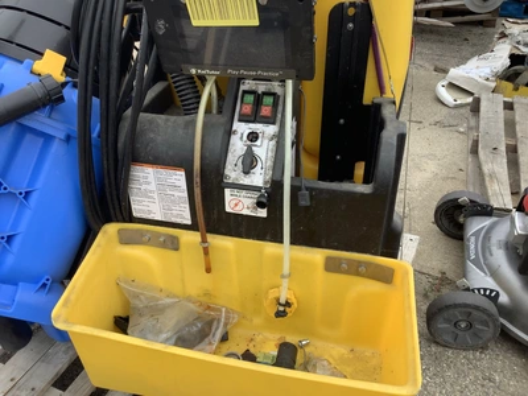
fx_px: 473
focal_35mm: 31
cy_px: 198
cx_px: 264
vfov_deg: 45.4
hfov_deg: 58.4
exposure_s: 1/228
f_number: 2.4
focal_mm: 3.3
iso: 25
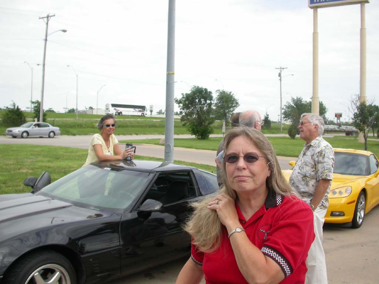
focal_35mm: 38
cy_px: 142
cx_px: 190
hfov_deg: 49.0
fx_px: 416
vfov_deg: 37.7
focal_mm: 7.85
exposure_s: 1/1000
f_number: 2.6
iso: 100
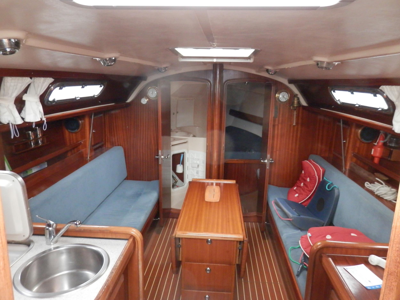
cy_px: 150
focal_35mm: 25
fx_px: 289
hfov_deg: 69.4
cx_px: 200
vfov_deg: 54.9
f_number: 3
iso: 400
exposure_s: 1/8
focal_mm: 4.5
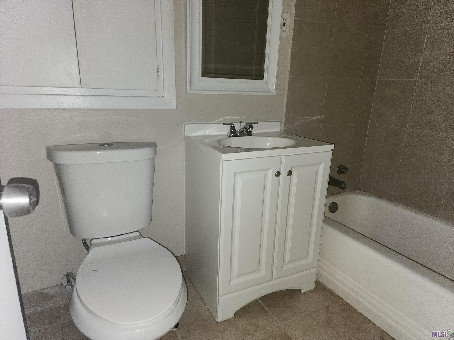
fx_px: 302
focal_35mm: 23
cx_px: 227
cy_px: 170
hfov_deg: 73.9
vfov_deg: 58.9
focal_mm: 6.4
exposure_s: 1/24
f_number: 1.8
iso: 100
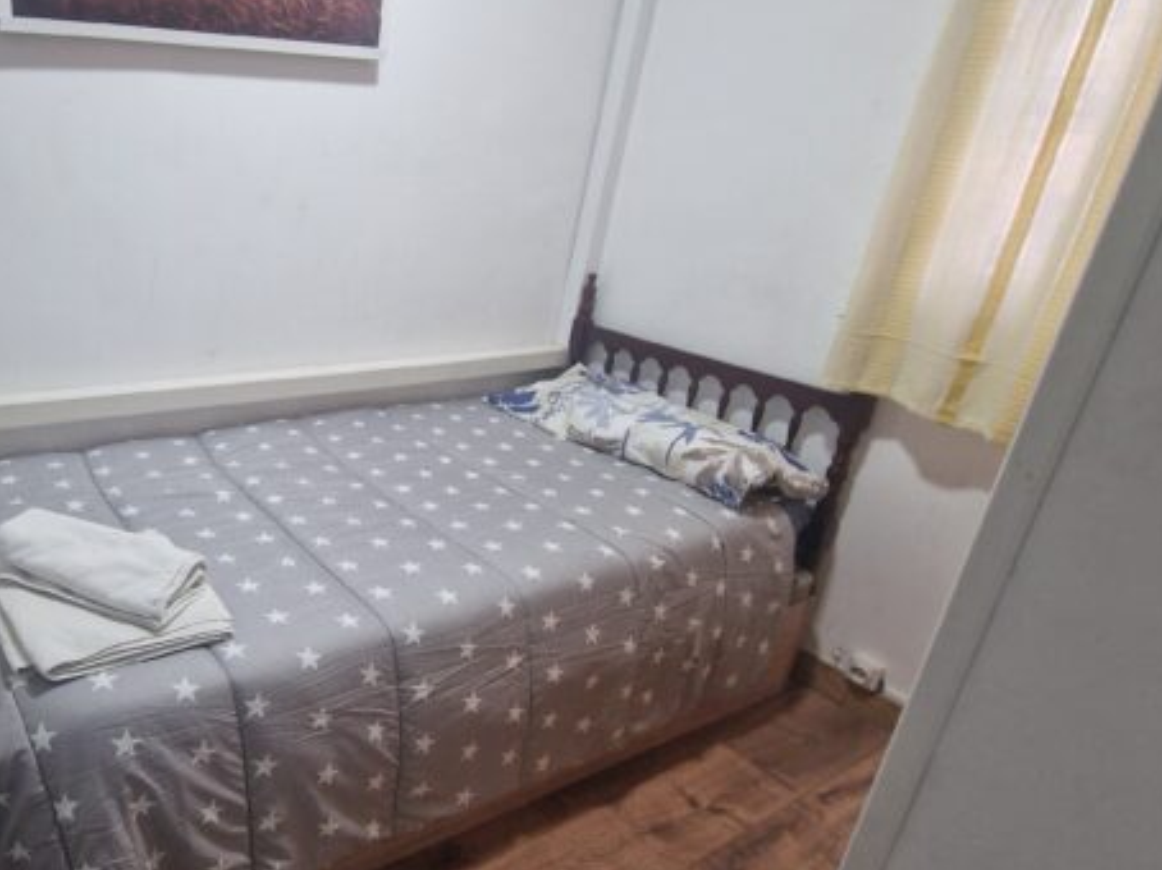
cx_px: 276
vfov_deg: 61.0
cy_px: 422
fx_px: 738
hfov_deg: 70.7
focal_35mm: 22
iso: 200
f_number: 2.2
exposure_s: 1/50
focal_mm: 2.2
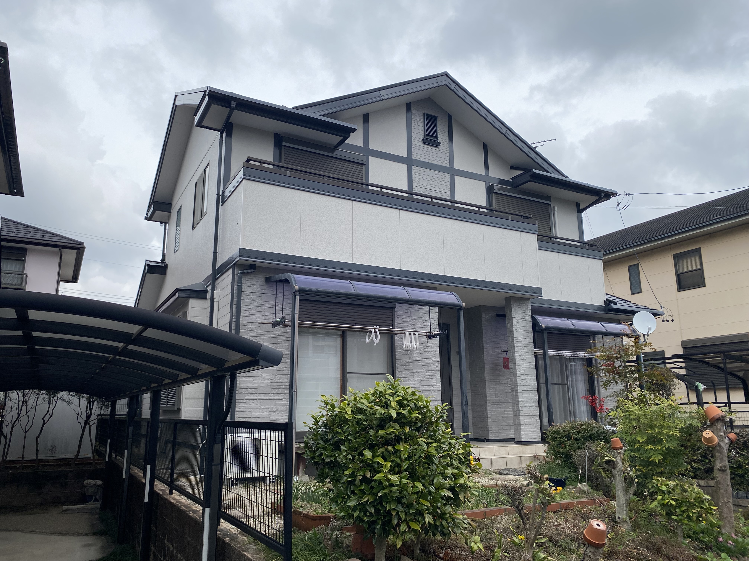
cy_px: 280
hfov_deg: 67.3
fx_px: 563
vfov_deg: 53.1
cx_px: 374
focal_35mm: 26
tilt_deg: +13.0
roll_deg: +0.3
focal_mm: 4.25
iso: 32
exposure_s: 1/2571
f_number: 1.8
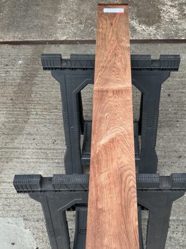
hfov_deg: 37.6
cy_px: 153
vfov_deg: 48.6
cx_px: 110
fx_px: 272
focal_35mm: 38
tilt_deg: -60.1
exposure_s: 1/100
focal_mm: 3
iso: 20
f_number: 1.8
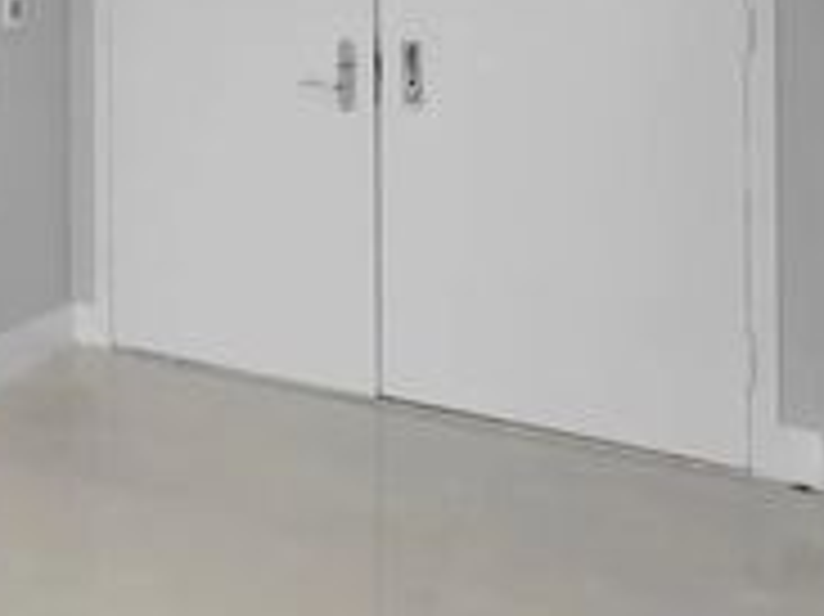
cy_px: -4
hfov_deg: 27.4
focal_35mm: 47
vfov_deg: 28.8
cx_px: -423
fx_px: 1118
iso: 100
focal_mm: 14
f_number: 9
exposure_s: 1/10
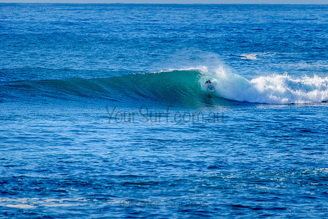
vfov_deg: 2.2
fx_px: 5588
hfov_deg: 3.4
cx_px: 201
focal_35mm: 613
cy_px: 93
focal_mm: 500
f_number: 5.6
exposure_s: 1/2000
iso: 220
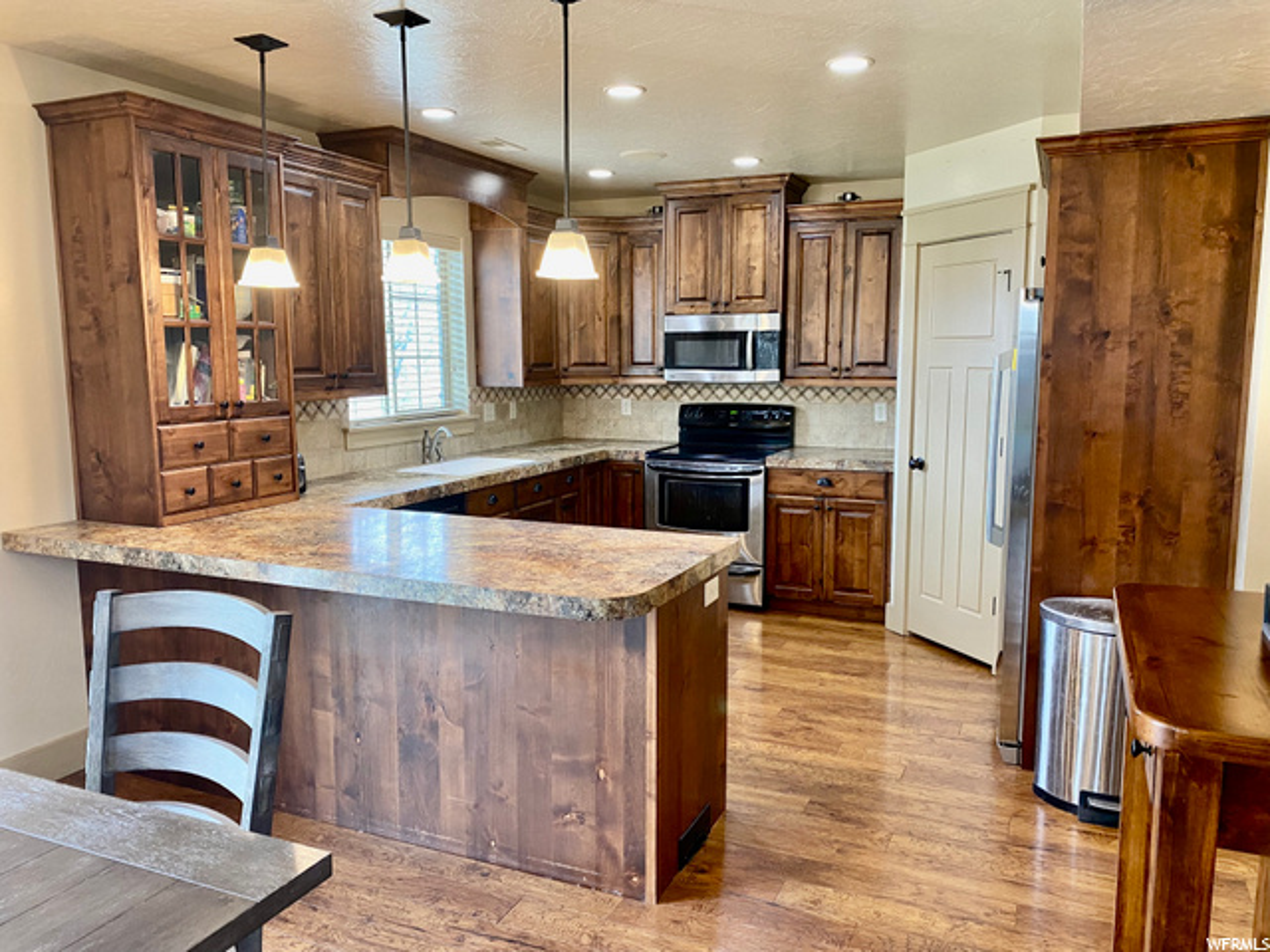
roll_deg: -0.5
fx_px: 954
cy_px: 476
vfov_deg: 53.1
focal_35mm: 26
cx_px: 635
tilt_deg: -9.2
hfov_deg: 67.3
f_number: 1.8
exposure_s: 1/60
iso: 125
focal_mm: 4.25
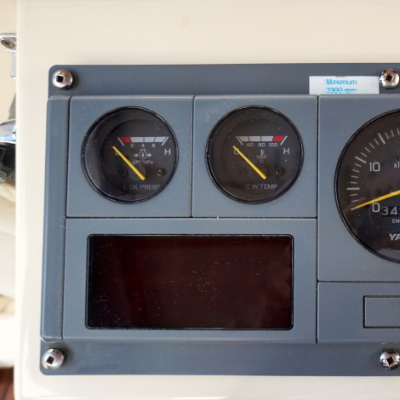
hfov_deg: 38.9
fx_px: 510
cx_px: 382
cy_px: 204
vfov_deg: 42.8
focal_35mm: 39
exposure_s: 1/60
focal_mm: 16
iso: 320
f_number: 4
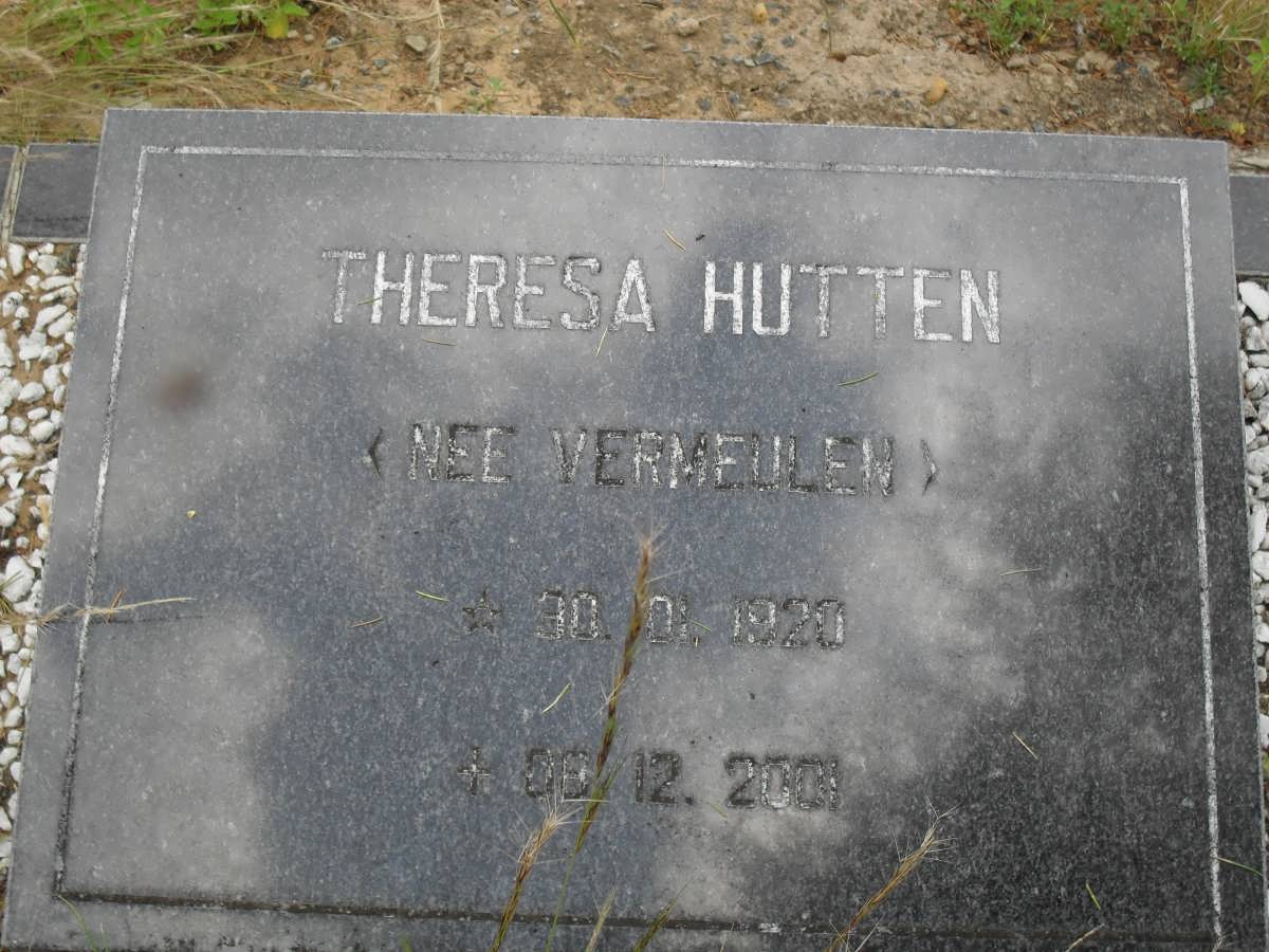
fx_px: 1796
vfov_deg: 29.7
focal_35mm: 49
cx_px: 634
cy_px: 476
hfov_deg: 38.9
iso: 100
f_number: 3.9
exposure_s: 1/350
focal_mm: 8.7
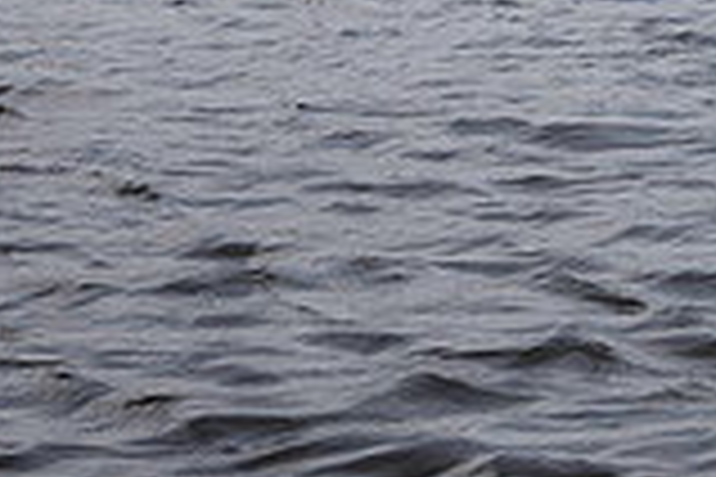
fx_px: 3977
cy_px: -385
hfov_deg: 10.1
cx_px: 959
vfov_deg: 6.7
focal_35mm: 200
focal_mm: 55
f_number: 14
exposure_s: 1/160
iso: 100
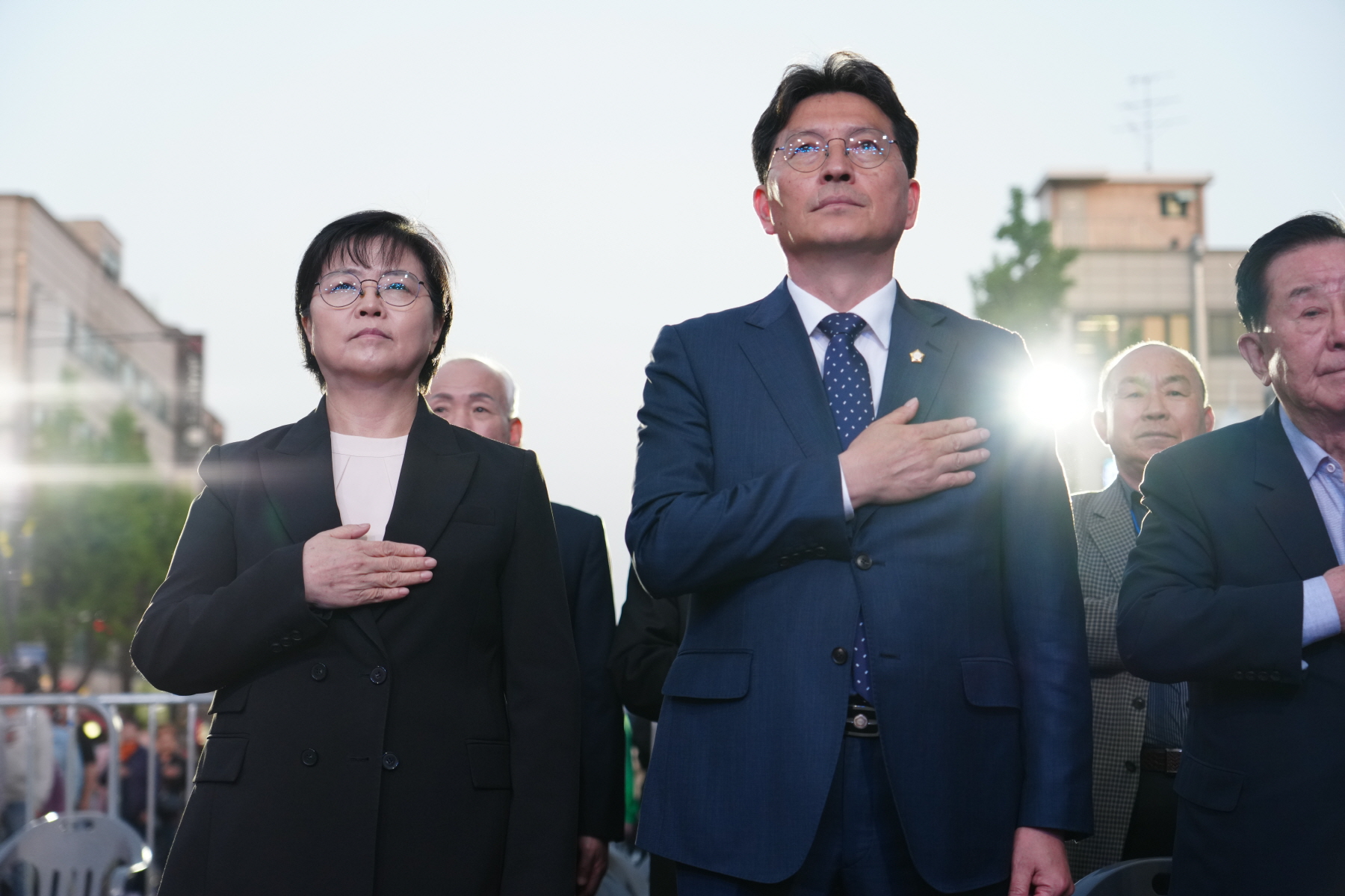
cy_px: 448
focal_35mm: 69
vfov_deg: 19.7
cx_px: 672
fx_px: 2578
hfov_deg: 29.2
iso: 800
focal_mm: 69
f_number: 4
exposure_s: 1/160
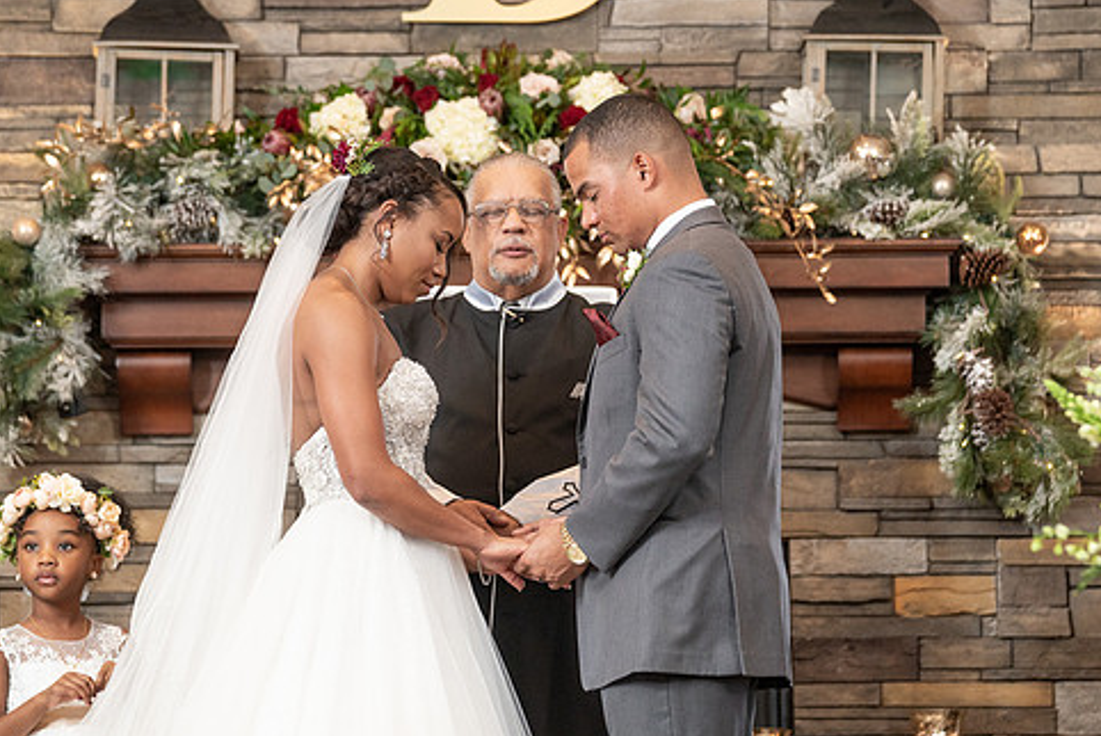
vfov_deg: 7.1
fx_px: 5906
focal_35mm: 193
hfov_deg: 10.7
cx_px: 509
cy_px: 329
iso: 2000
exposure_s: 1/200
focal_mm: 146
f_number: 4
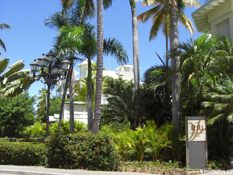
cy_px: 88
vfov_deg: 37.7
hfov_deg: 49.0
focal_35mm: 38
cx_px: 116
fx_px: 256
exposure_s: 1/640
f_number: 2.7
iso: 64
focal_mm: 6.2
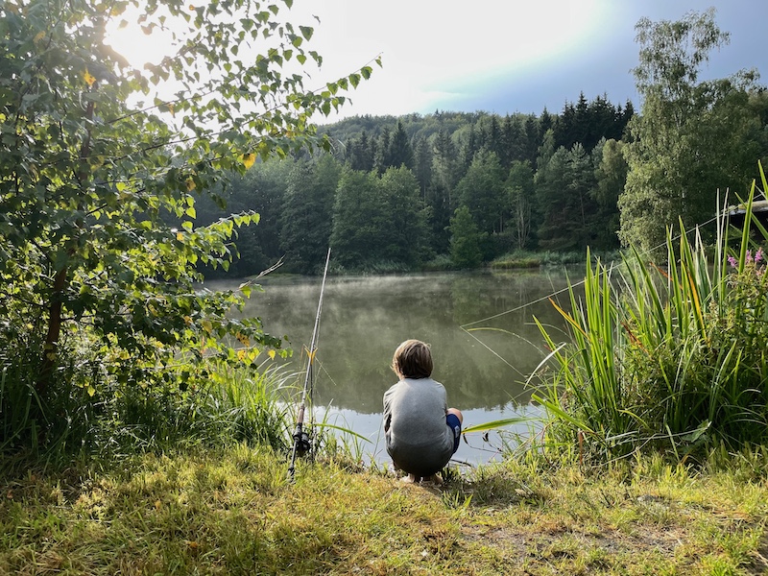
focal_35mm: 26
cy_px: 288
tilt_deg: -3.6
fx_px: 577
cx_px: 384
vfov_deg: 53.1
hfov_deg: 67.3
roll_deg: +1.5
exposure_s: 1/734
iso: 32
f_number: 1.6
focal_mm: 4.2
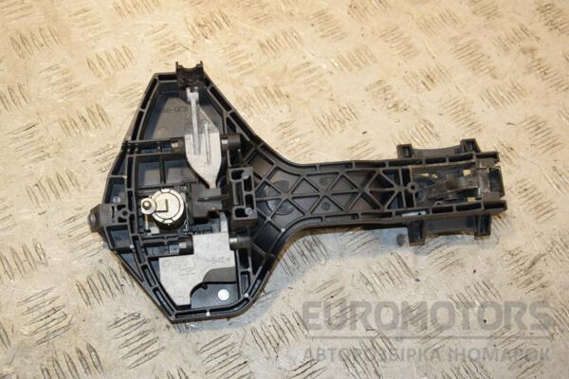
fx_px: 806
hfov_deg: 38.9
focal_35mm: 51
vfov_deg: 26.5
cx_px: 284
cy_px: 190
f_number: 7.1
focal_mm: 34
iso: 800
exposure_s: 1/200
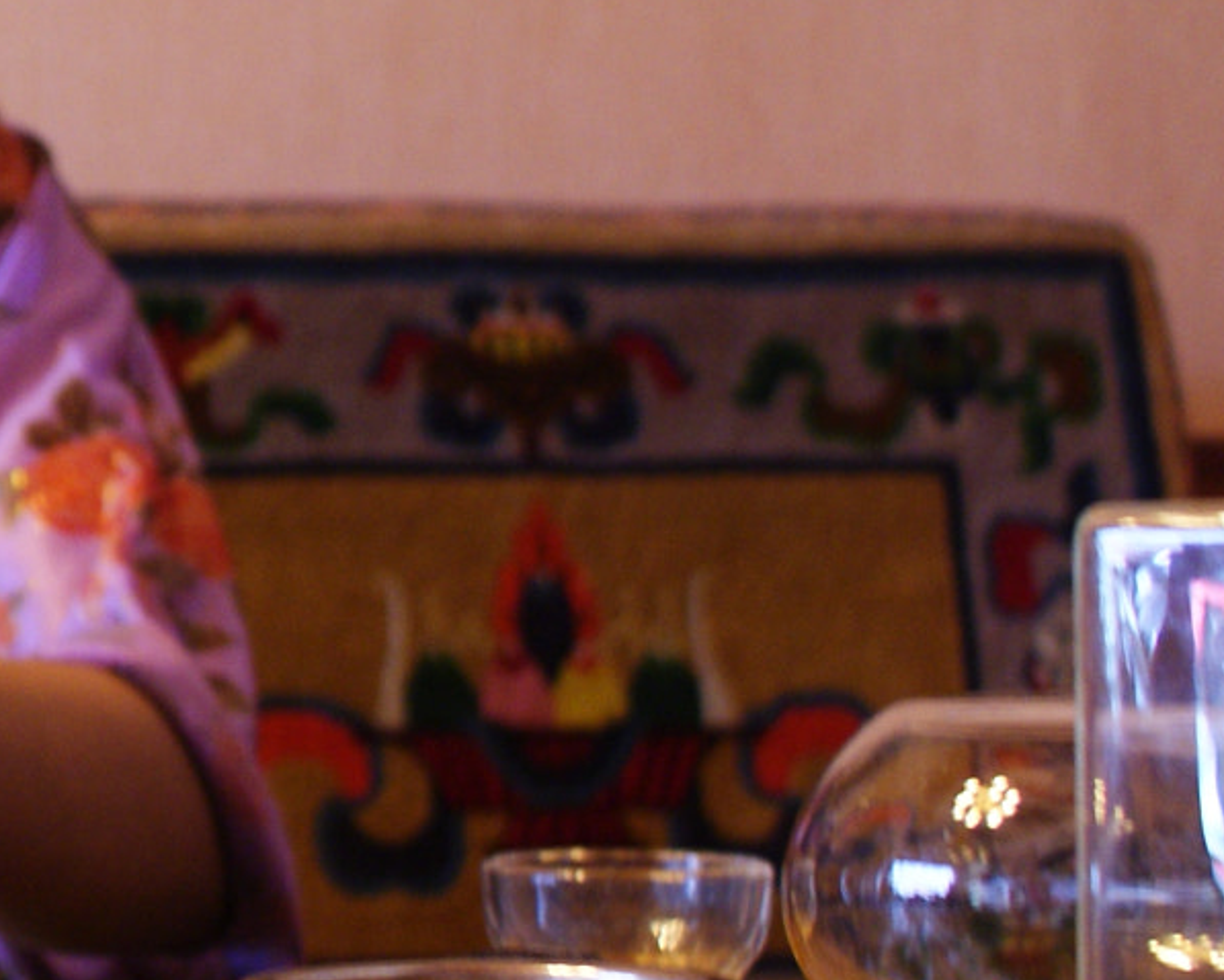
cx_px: -336
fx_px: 3153
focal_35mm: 87
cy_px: 411
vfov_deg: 17.7
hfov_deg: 20.2
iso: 400
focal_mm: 18
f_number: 3.5
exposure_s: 1/15
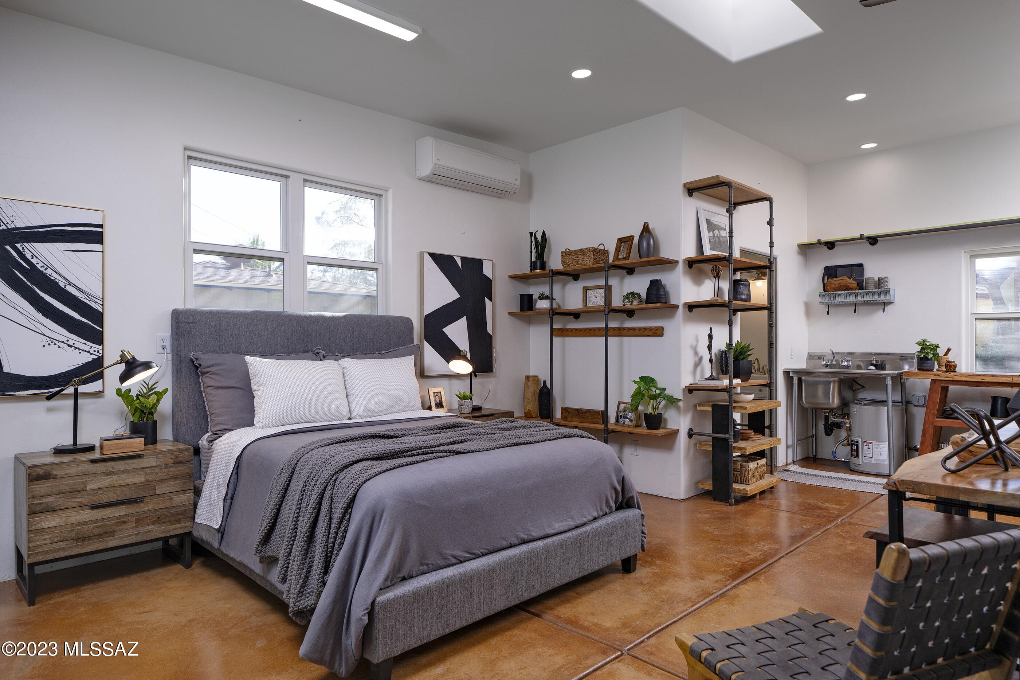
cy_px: 340
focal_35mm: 20
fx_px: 567
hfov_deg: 84.0
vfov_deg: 61.9
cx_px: 510
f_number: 7.1
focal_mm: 20
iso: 200
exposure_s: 1/80
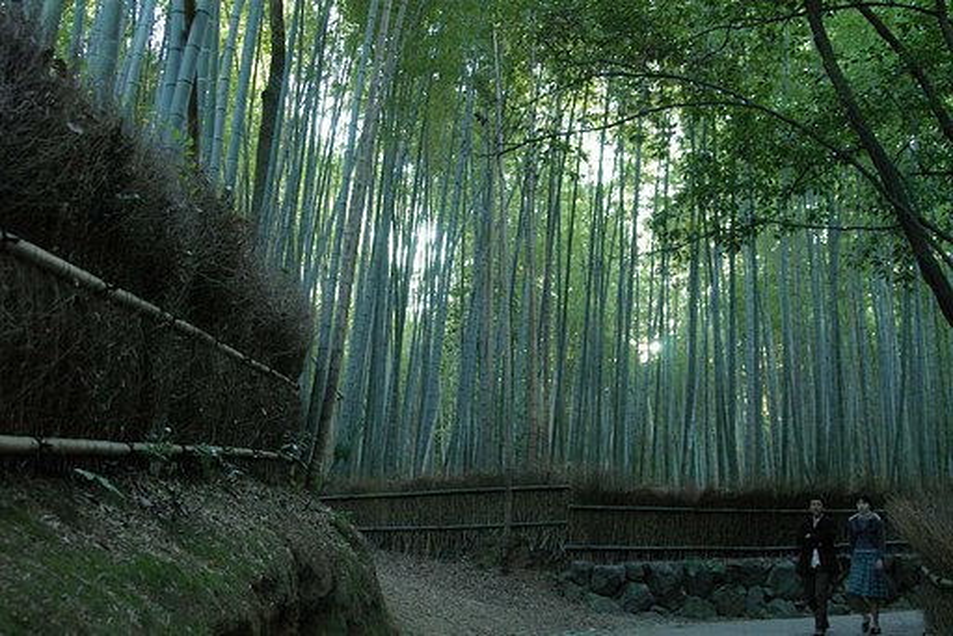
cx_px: 476
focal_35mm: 42
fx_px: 1112
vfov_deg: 31.9
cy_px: 318
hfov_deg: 46.4
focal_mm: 28
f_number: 3.5
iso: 800
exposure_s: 1/30
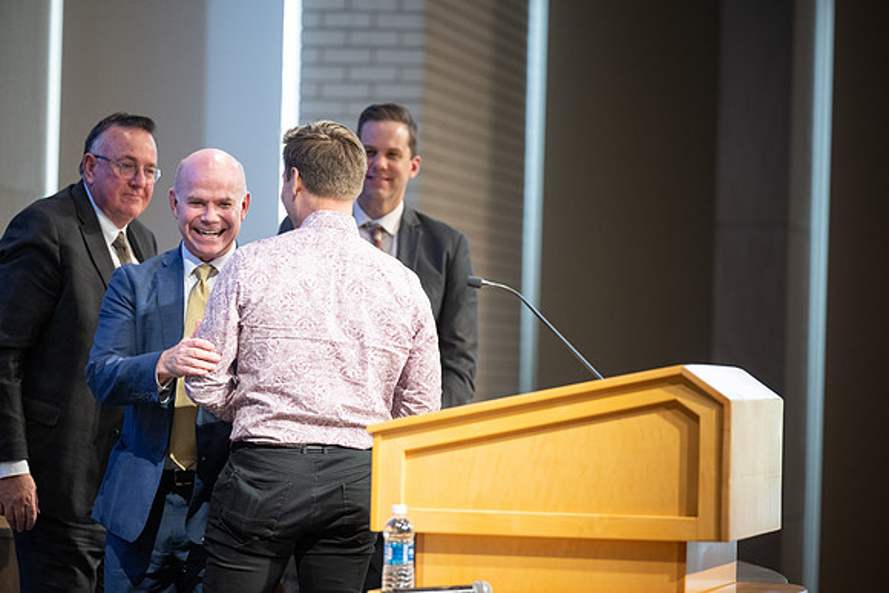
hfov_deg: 10.3
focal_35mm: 200
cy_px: 296
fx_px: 4940
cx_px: 444
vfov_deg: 6.9
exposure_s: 1/160
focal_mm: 200
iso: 1600
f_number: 2.8
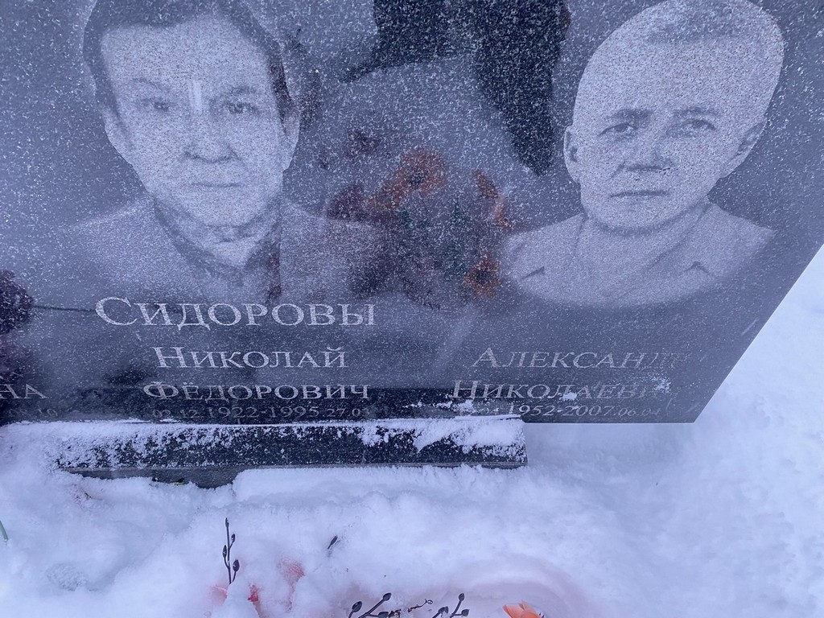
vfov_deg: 53.1
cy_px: 309
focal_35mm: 26
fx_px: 619
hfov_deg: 67.3
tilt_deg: -47.5
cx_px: 412
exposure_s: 1/82
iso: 125
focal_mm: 4.25
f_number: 1.8
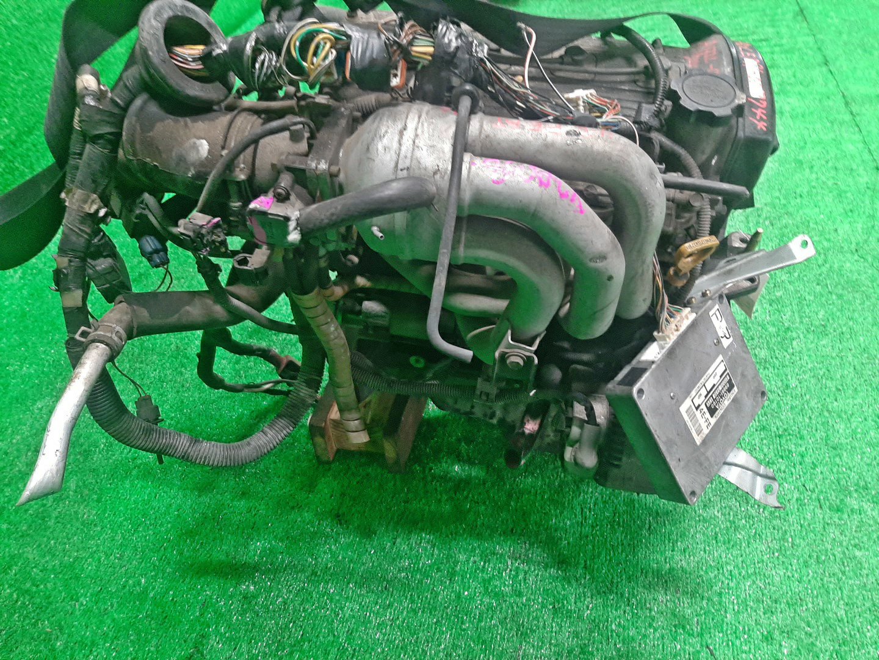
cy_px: 330
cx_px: 440
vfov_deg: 53.1
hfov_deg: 67.3
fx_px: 660
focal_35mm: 26
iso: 239
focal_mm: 3.93
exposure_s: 1/50
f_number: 1.7
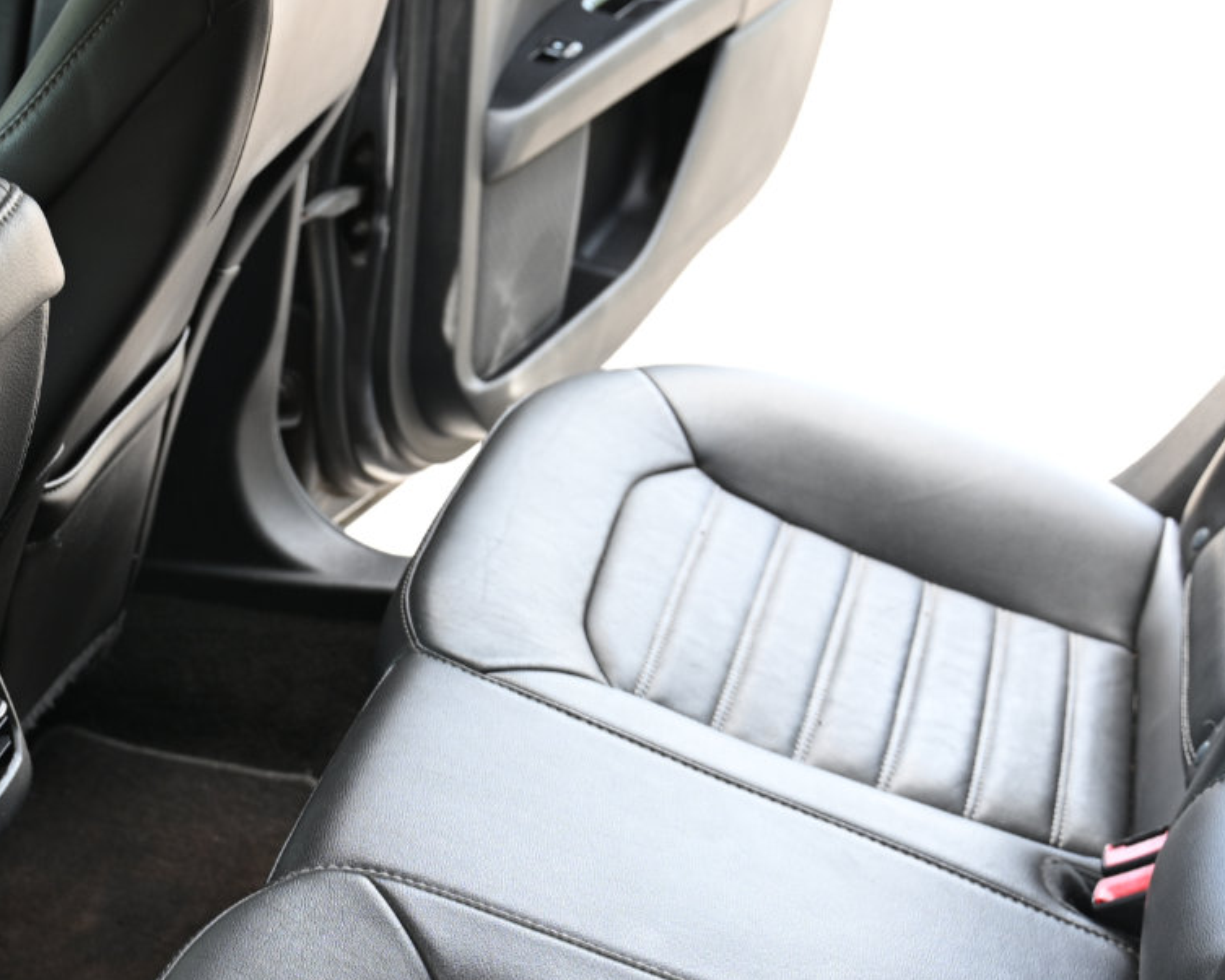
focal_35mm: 75
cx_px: 257
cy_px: 913
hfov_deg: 24.9
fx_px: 2730
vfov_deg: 19.9
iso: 100
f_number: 4
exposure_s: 1/40
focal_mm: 29.5
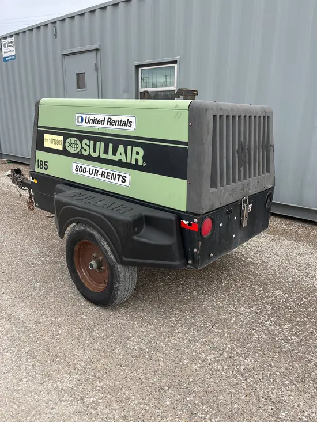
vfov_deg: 67.3
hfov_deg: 53.1
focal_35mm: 26
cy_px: 211
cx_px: 158
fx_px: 317
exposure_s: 1/322
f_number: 1.6
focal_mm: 5.1
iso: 50
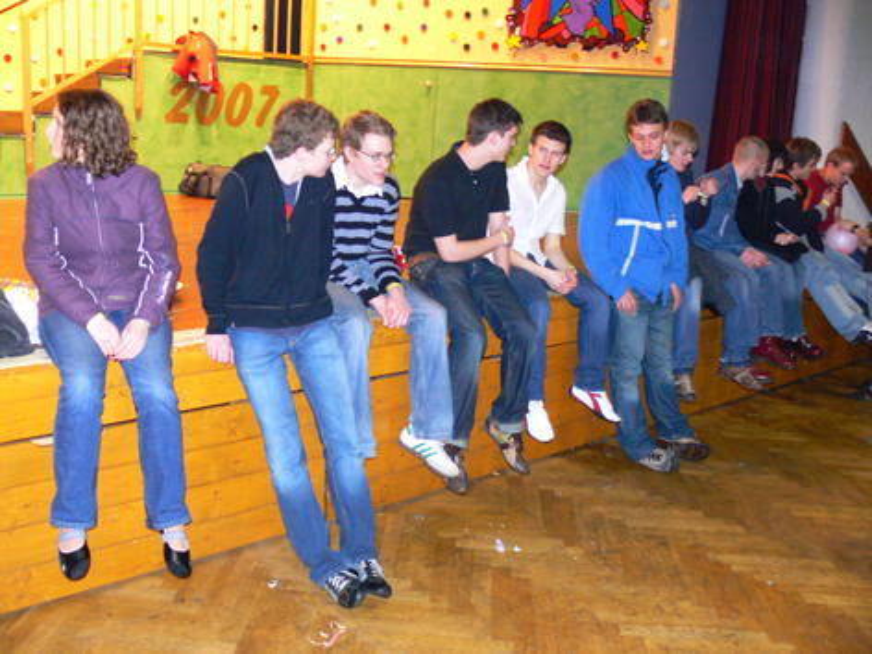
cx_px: 436
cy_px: 327
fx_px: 882
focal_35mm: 35
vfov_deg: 40.7
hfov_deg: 52.6
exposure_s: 1/30
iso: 250
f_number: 2.8
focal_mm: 7.4
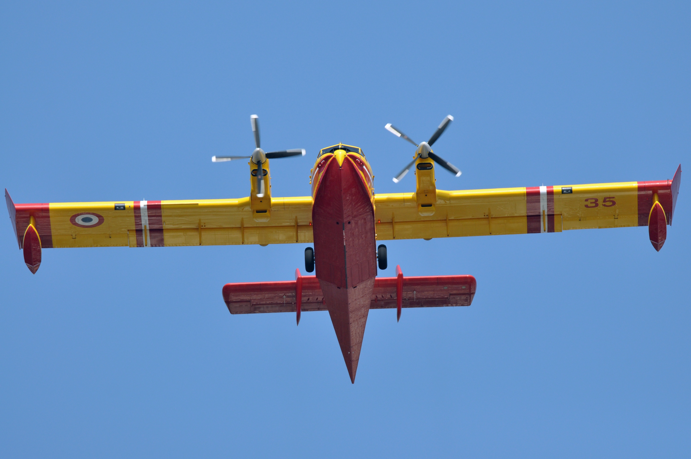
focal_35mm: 510
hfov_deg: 4.0
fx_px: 9777
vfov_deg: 2.7
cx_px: 346
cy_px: 230
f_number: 5.6
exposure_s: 1/1600
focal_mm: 340
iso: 320
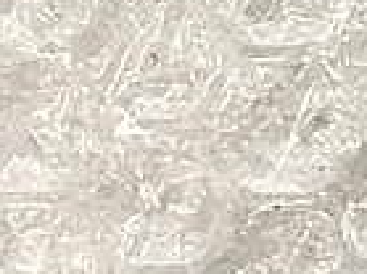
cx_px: 797
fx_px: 1366
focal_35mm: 129
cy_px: 508
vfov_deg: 10.7
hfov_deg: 12.8
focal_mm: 3.99
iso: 32
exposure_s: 1/40
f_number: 1.8
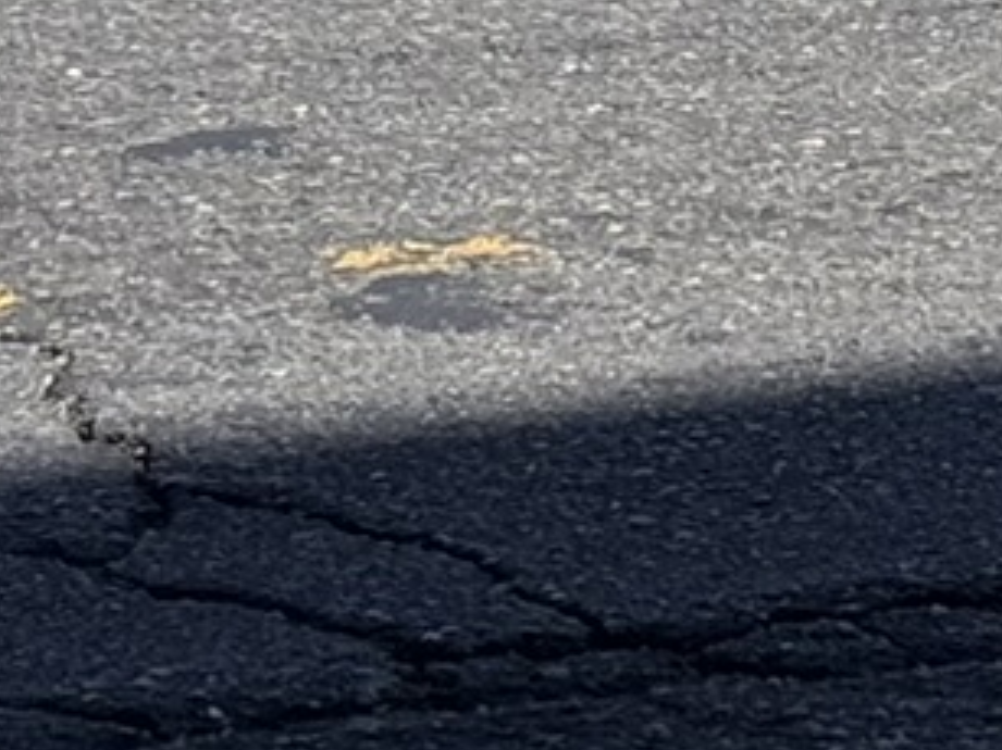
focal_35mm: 320
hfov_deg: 5.7
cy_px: -1154
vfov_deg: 4.5
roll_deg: -1.7
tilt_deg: -3.5
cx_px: 3319
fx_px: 9259
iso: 64
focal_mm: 6.76
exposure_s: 1/4587
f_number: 1.78
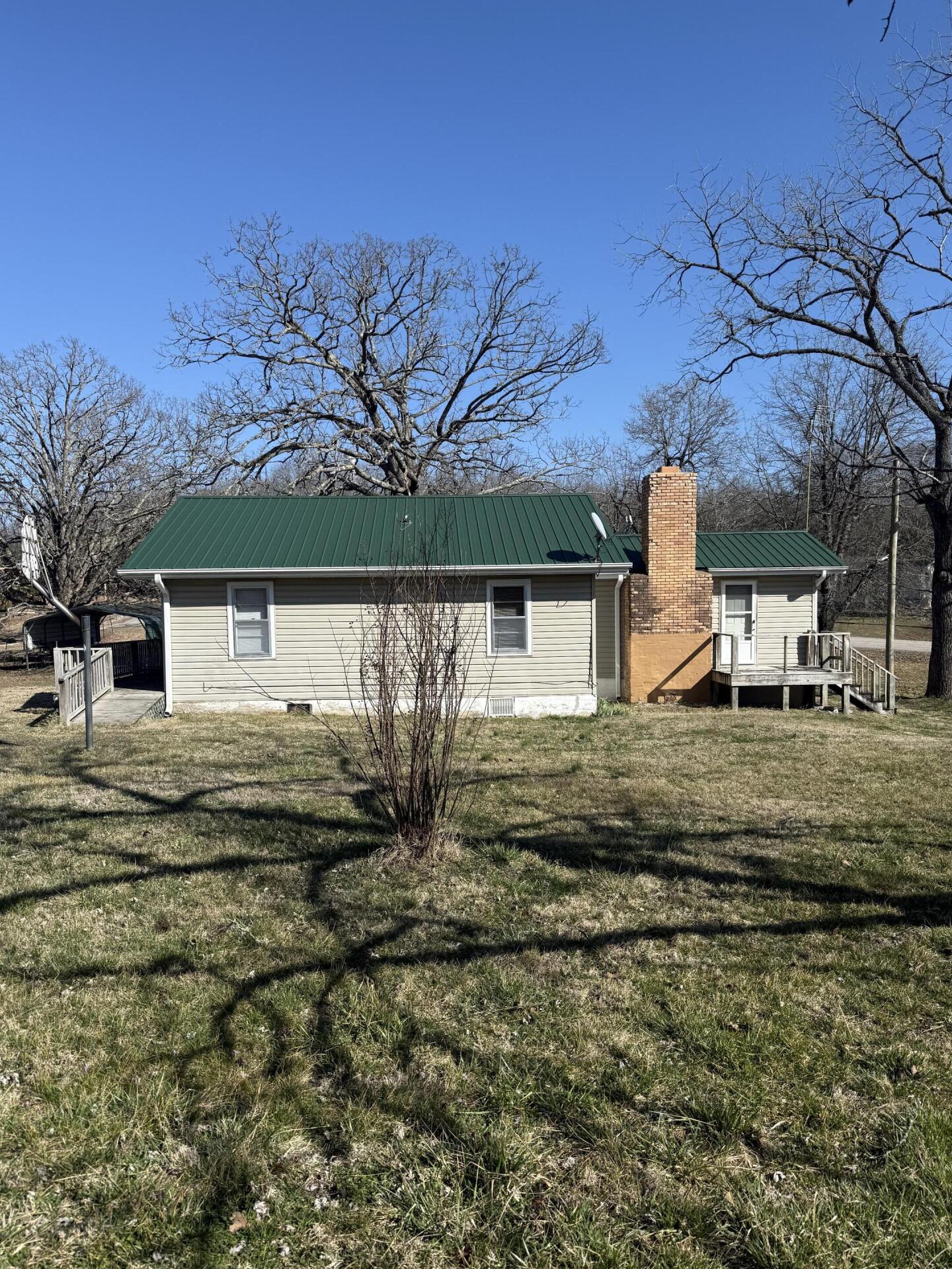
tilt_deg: -3.7
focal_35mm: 25
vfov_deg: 69.4
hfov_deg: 54.9
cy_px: 657
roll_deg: -0.5
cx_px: 463
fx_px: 917
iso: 80
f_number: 1.78
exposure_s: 1/4167
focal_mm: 6.76
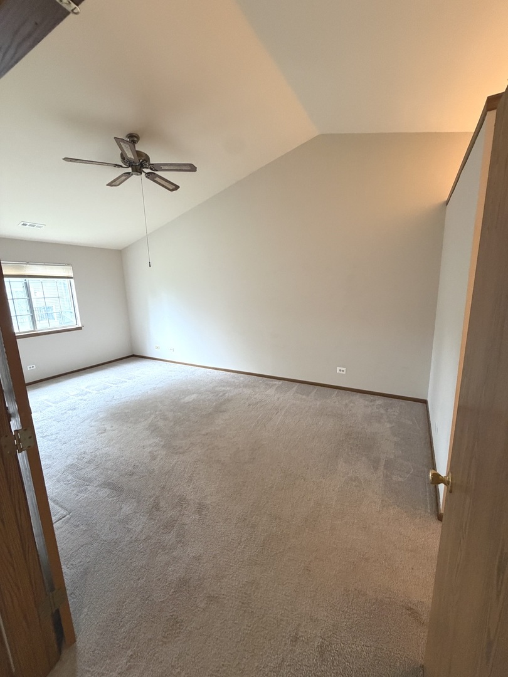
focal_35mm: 14
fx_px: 274
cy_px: 338
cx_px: 254
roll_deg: +1.3
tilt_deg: -11.1
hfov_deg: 85.7
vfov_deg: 102.1
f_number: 2.2
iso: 400
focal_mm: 2.22
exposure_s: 1/60
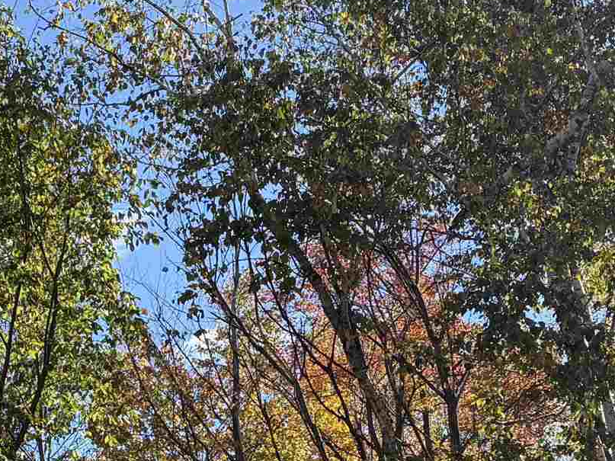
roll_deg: +1.8
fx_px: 1759
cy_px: 561
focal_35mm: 99
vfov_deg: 14.4
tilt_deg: +12.9
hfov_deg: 19.8
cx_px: 251
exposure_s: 1/1587
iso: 64
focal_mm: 5.96
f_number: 1.6
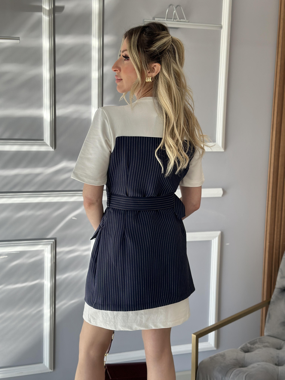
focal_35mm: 48
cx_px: 142
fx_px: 527
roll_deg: -1.7
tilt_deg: -8.7
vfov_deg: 39.7
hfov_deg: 30.3
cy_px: 190
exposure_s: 1/458
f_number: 1.78
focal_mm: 6.86
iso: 80
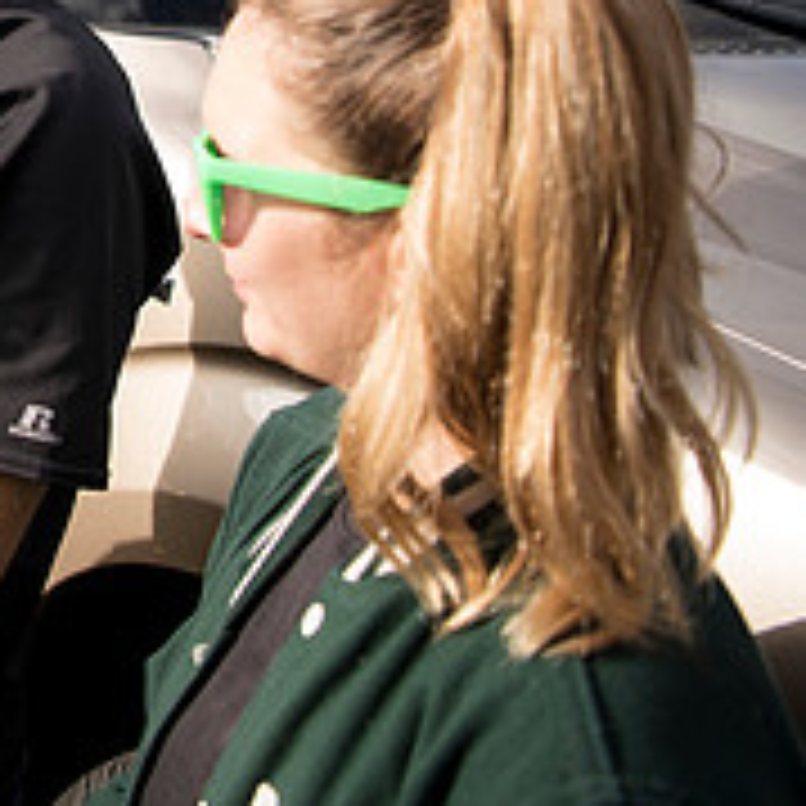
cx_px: -383
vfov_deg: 24.6
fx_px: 1739
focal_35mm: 66
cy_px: -47
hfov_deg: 21.9
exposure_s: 1/2000
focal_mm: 24
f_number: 2.8
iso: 250
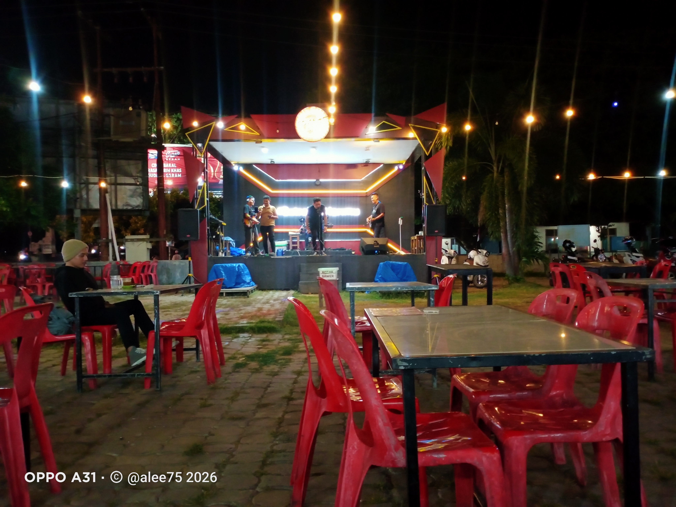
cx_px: 338
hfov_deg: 63.4
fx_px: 547
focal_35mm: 28
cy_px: 254
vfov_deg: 49.7
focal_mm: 4.05
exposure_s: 1/25
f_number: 1.8
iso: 2038
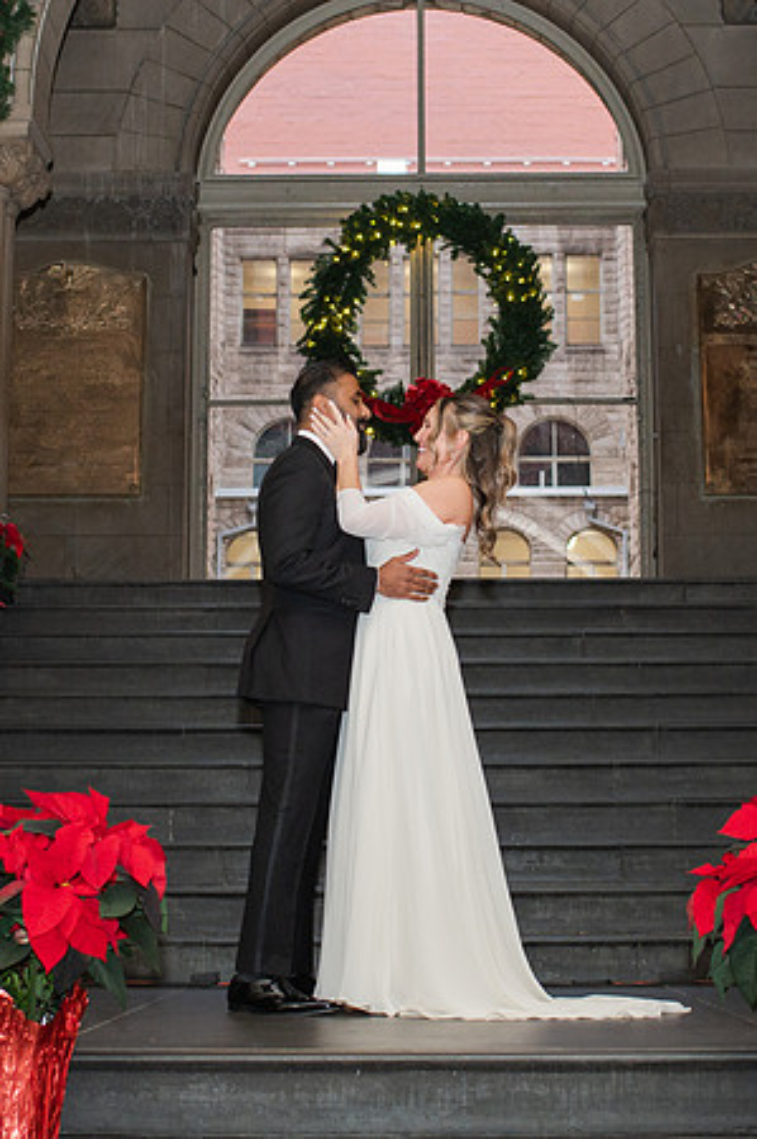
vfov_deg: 28.2
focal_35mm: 72
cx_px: 387
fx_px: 2261
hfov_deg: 19.0
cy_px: 444
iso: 1000
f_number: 3.5
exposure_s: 1/200
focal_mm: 35
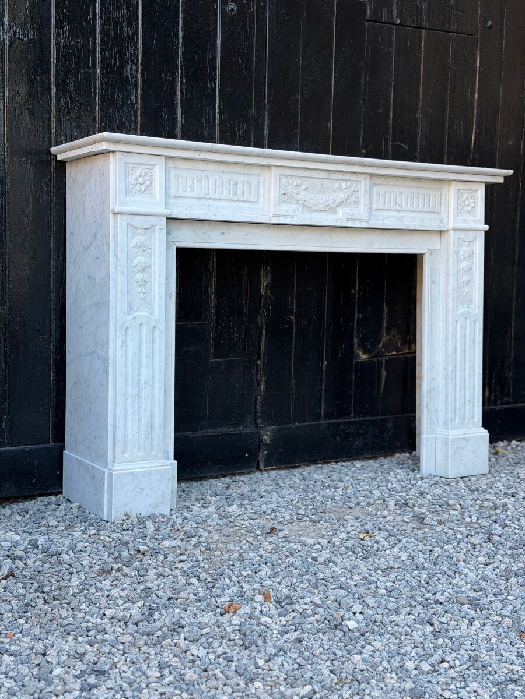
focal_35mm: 48
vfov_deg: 39.7
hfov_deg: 30.3
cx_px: 262
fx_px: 971
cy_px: 350
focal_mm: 6.76
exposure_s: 1/280
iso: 64
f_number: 1.78
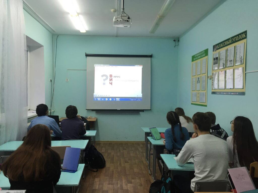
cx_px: 129
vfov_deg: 48.2
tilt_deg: -0.7
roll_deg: -0.1
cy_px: 96
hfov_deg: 61.7
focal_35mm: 29
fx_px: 216
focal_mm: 4.15
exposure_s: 1/33
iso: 32
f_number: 2.2
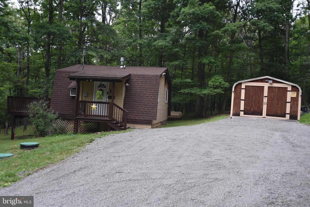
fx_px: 301
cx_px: 155
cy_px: 104
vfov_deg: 37.9
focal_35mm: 35
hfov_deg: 54.4
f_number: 4.5
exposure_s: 1/80
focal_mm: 35
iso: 200
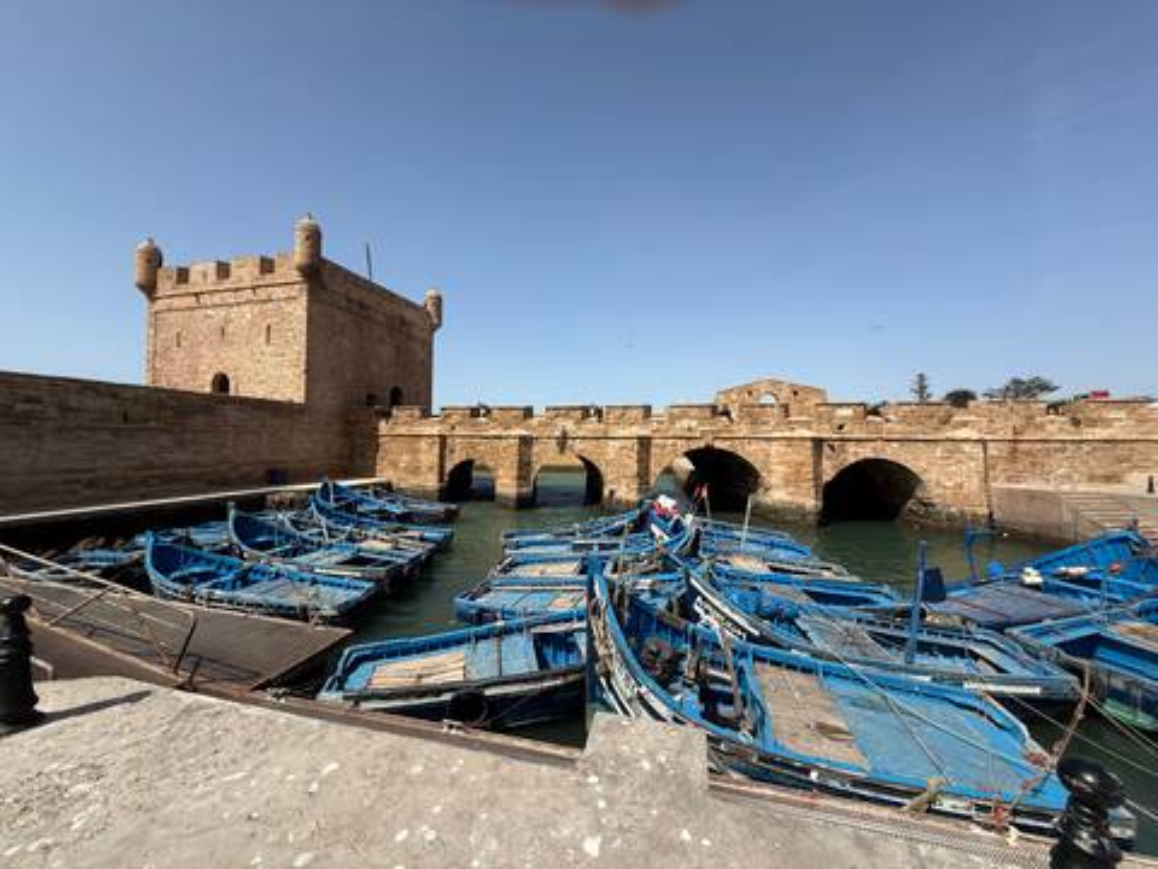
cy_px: 434
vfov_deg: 85.7
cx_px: 579
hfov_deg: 102.1
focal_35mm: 14
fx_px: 468
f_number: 2.2
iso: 50
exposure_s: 1/2320
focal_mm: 2.22
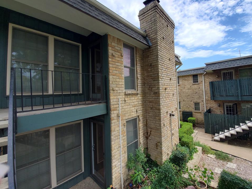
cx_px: 131
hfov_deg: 102.0
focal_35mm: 14
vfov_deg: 85.6
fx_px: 102
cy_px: 89
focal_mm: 1.8
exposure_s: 1/477
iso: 50
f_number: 2.2
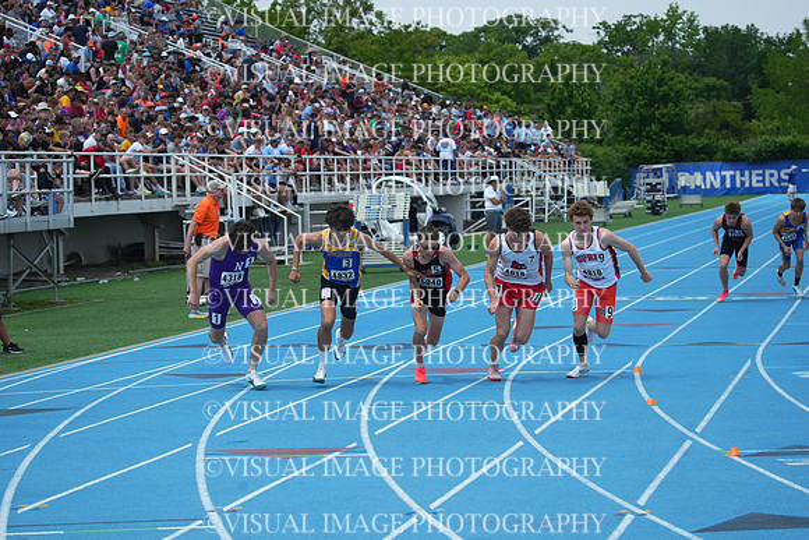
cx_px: 404
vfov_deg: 11.4
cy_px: 270
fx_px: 2697
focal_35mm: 120
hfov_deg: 17.1
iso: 400
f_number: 5.6
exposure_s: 1/2000
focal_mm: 120
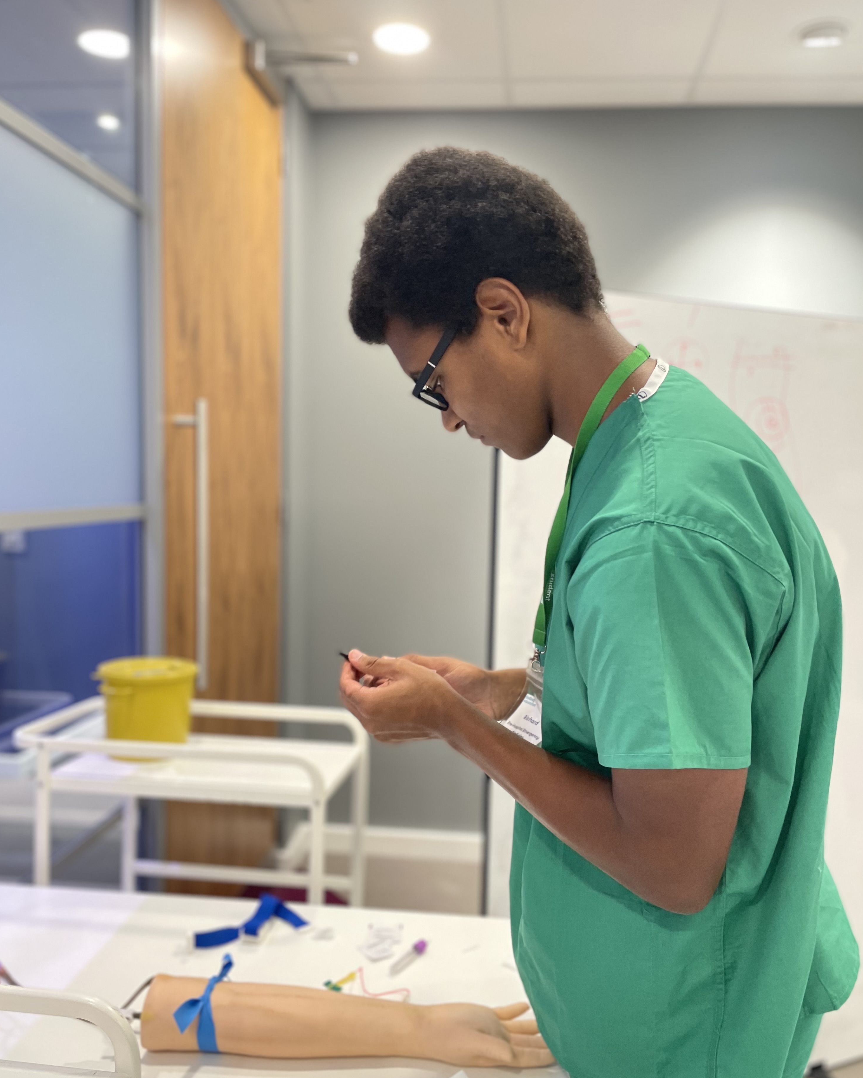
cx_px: 434
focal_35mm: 28
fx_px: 894
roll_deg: -0.9
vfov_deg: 62.2
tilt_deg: -4.6
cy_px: 565
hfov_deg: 51.5
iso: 100
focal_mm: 4.2
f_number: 1.6
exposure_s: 1/50
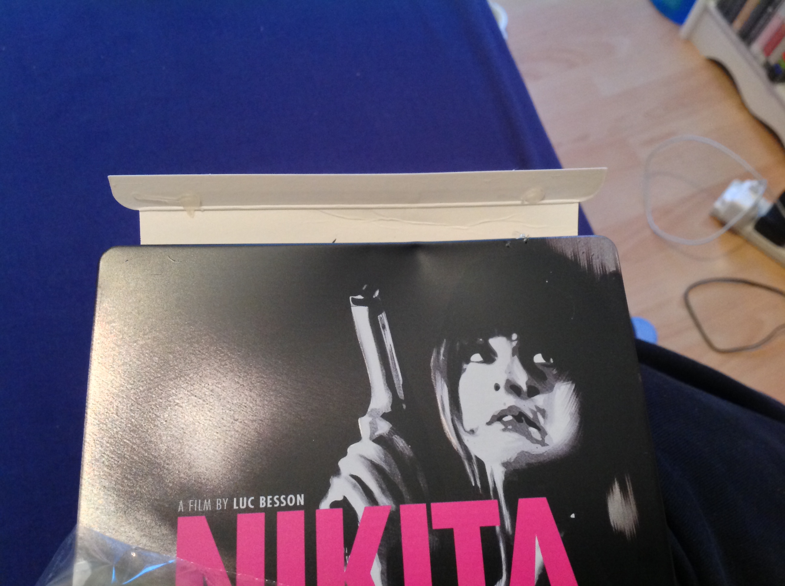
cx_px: 392
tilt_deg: -64.3
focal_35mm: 35
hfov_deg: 52.7
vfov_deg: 40.6
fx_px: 793
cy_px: 293
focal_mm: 4.28
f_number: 2.4
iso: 320
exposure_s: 1/15
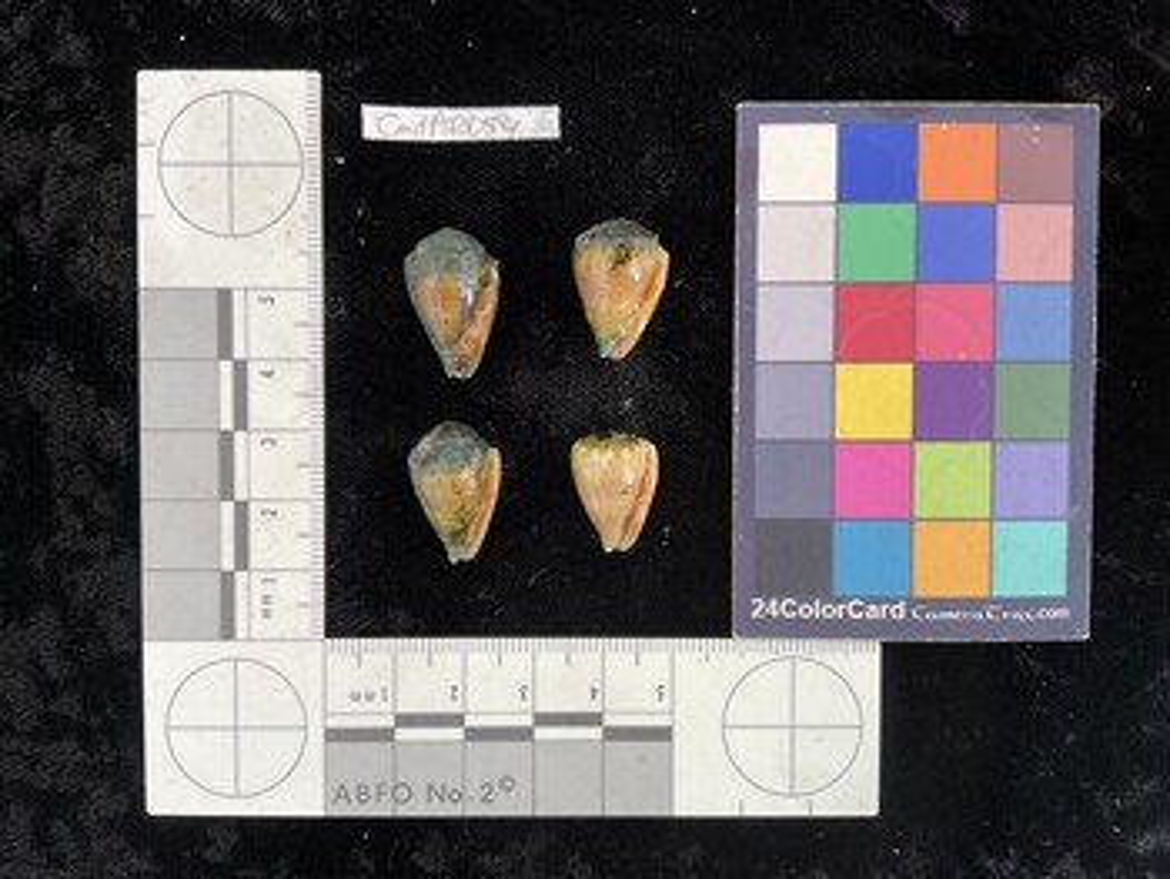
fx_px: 981
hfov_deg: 61.6
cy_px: 440
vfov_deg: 48.3
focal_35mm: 29
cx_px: 585
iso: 40
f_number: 1.8
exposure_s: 1/60
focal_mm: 3
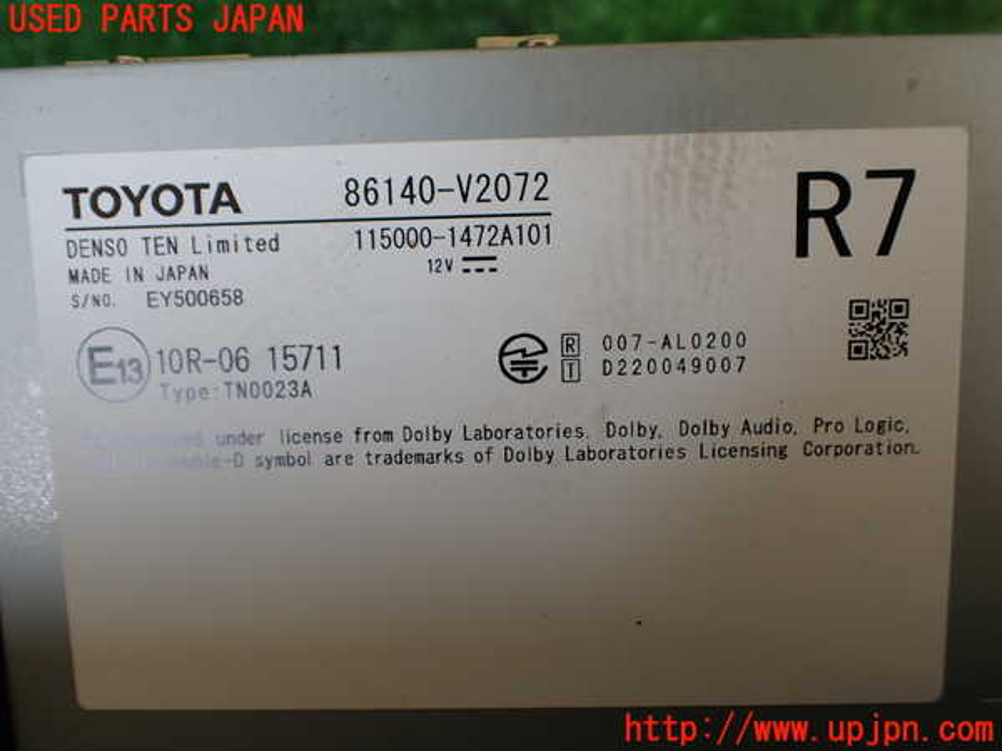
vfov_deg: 46.8
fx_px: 868
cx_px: 501
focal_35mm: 30
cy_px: 376
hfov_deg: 60.0
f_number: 2.3
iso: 100
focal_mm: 5.4
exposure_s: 1/125
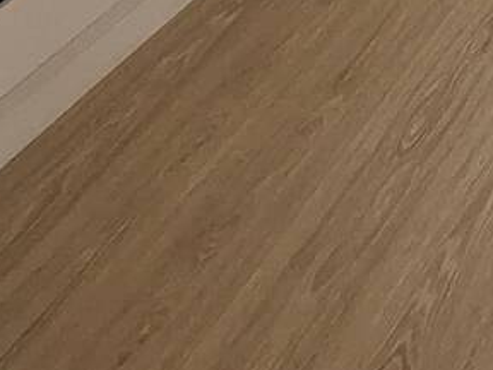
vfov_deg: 14.2
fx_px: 926
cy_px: -543
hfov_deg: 23.7
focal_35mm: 65
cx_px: 740
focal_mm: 1.74
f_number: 2.2
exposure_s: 1/40
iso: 200
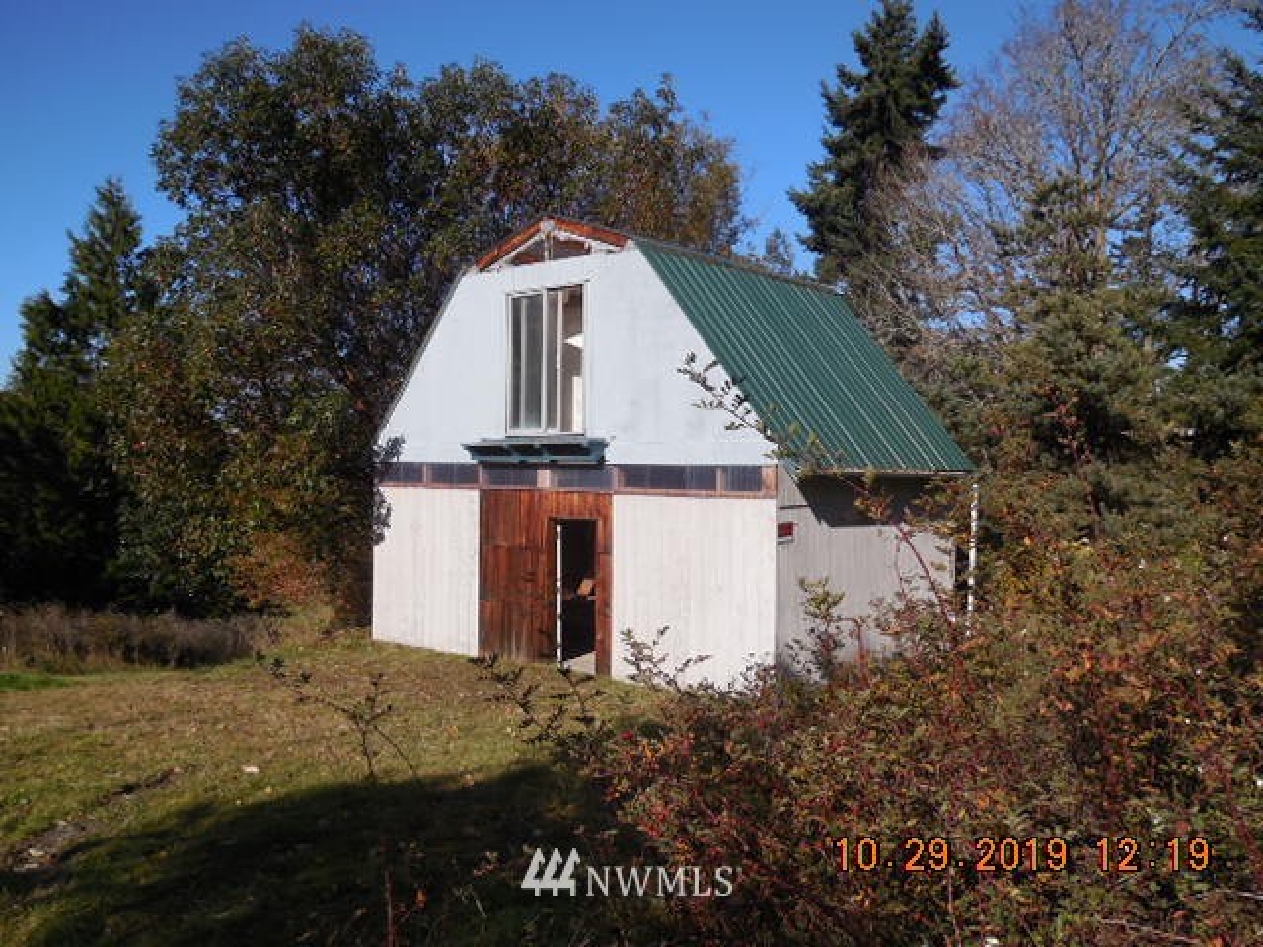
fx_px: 1095
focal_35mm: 30
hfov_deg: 60.0
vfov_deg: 46.8
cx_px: 632
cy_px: 474
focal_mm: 5.3
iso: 125
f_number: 3.2
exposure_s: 1/1250
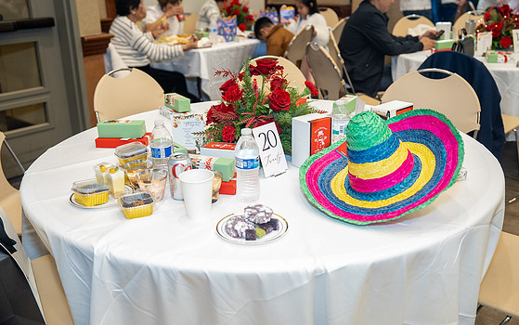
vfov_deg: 34.5
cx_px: 255
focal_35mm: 37
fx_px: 524
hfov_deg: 52.7
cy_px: 152
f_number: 2.8
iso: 1600
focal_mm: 35
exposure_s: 1/100
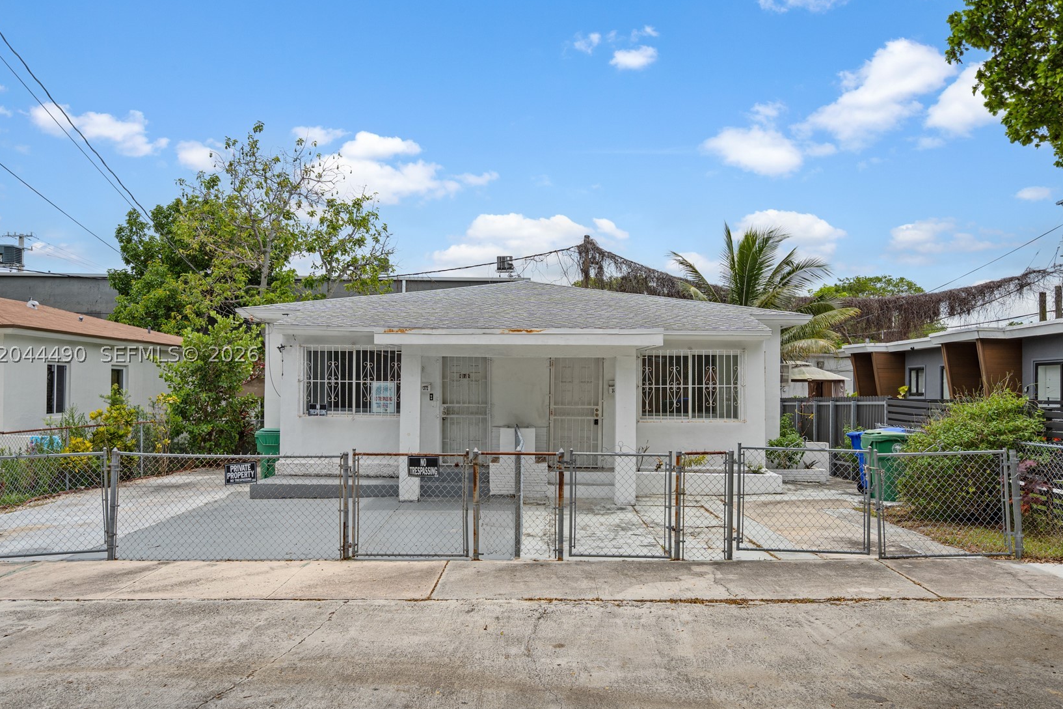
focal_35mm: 27
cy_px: 353
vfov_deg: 47.9
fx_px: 797
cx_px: 515
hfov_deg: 67.4
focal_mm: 26
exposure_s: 1/250
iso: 400
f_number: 9
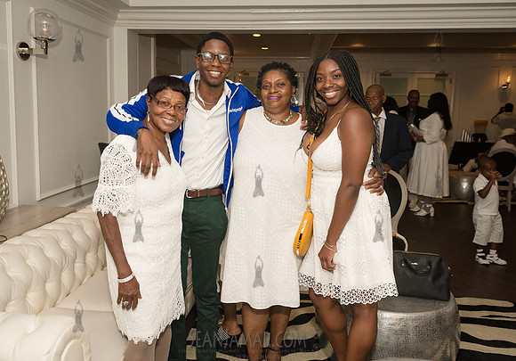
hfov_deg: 61.3
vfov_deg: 44.9
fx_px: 435
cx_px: 243
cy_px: 157
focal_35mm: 30
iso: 1600
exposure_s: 1/640
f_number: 4
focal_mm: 24
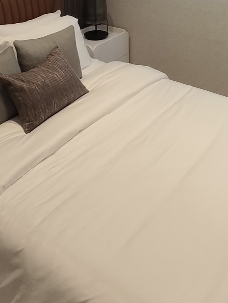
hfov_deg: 36.0
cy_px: 27
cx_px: 115
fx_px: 351
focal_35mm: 40
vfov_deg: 42.6
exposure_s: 1/100
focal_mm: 1.65
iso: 160
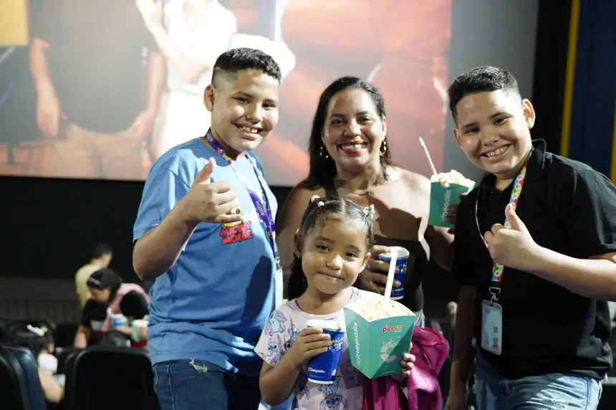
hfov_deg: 44.5
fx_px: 752
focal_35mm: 44
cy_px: 205
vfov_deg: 30.5
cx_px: 308
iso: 8000
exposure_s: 1/40
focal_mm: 29.8
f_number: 2.8
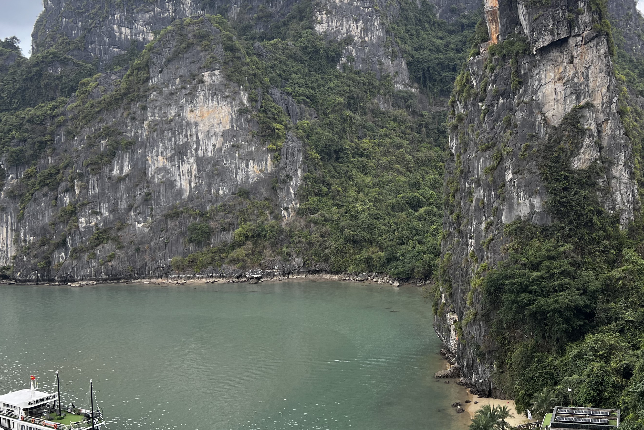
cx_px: 428
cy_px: 182
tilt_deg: -0.8
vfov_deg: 32.6
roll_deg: +2.4
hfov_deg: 46.7
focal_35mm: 41
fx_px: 733
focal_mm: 5.7
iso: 50
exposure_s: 1/374
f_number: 1.5
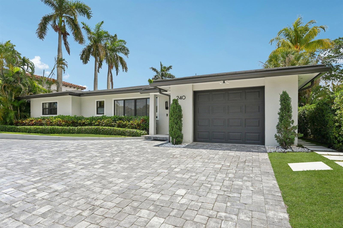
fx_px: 181
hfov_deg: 86.9
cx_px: 172
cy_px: 114
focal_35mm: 19
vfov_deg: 64.5
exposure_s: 1/2500
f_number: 8
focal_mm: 19
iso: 800
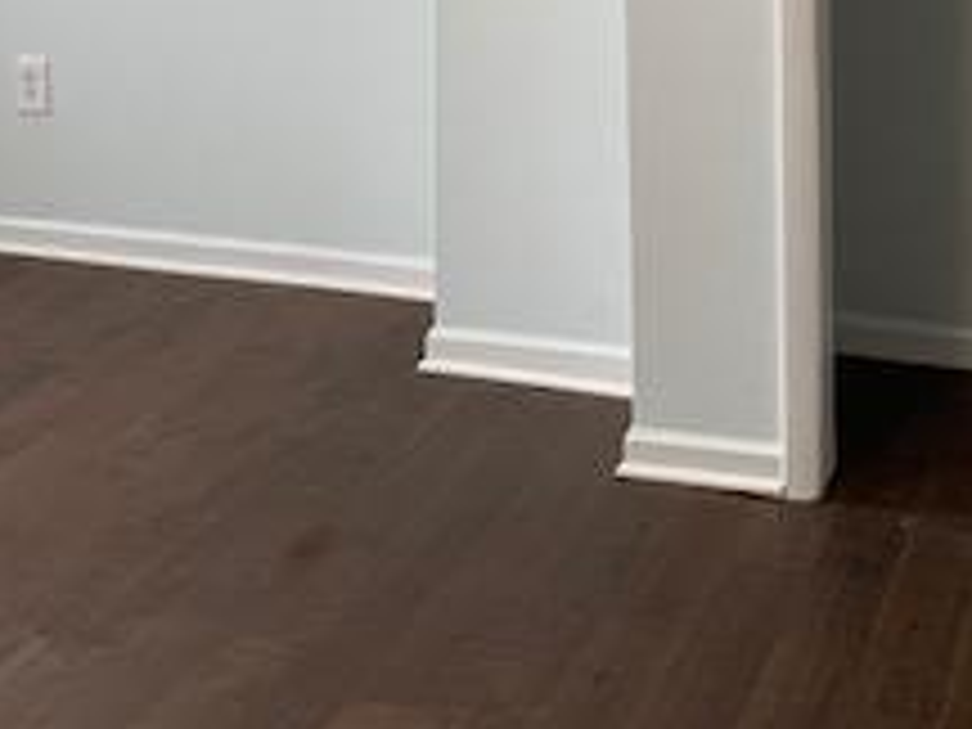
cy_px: -234
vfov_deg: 17.8
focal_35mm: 77
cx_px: 486
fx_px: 2162
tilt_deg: -4.0
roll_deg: +1.1
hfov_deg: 25.3
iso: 125
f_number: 1.8
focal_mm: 4.25
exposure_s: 1/60
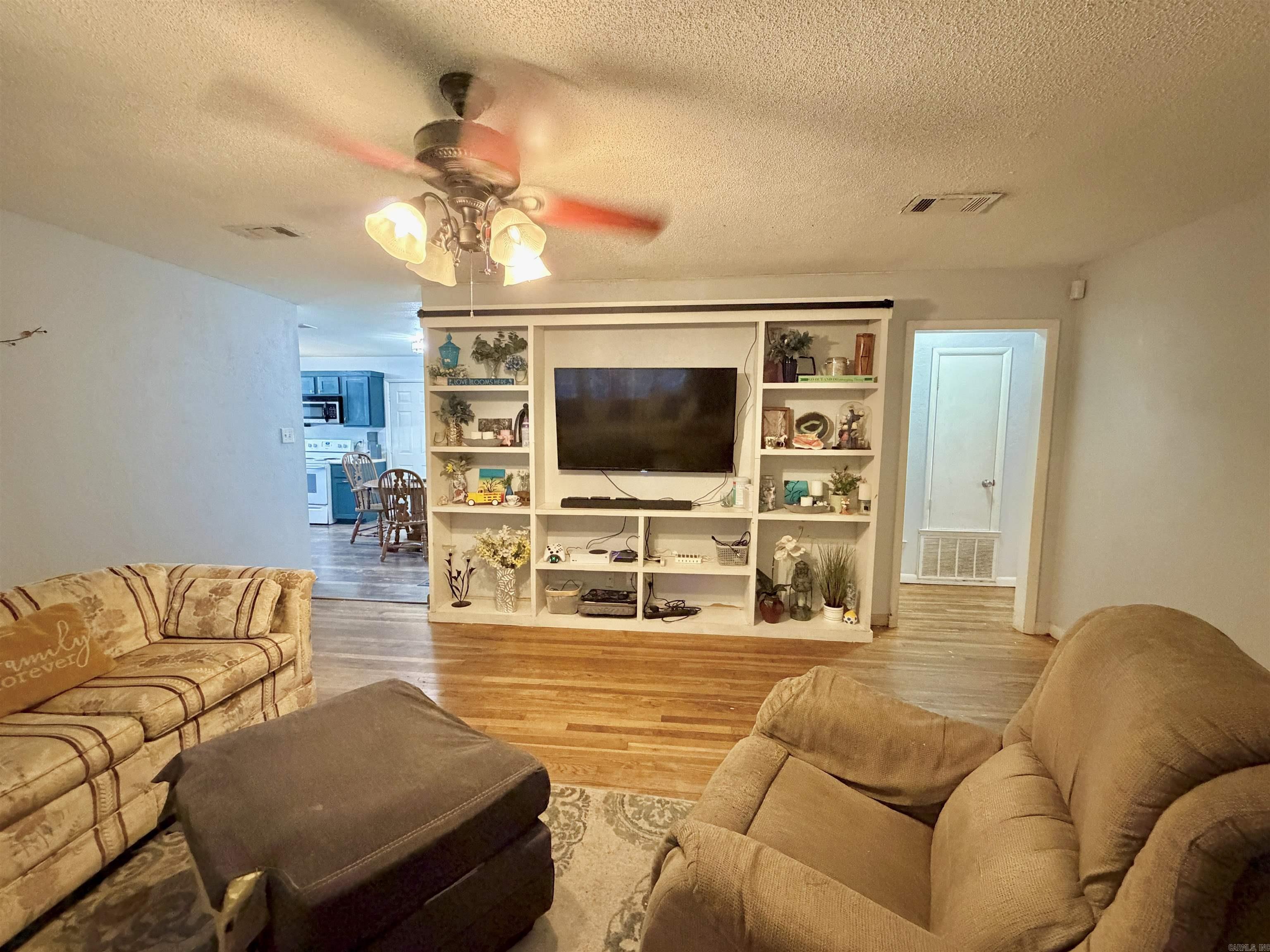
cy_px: 476
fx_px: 514
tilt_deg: -5.6
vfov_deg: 85.7
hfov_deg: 102.1
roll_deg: -0.5
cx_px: 635
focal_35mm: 14
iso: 800
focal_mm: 2.22
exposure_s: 1/40
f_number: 2.2
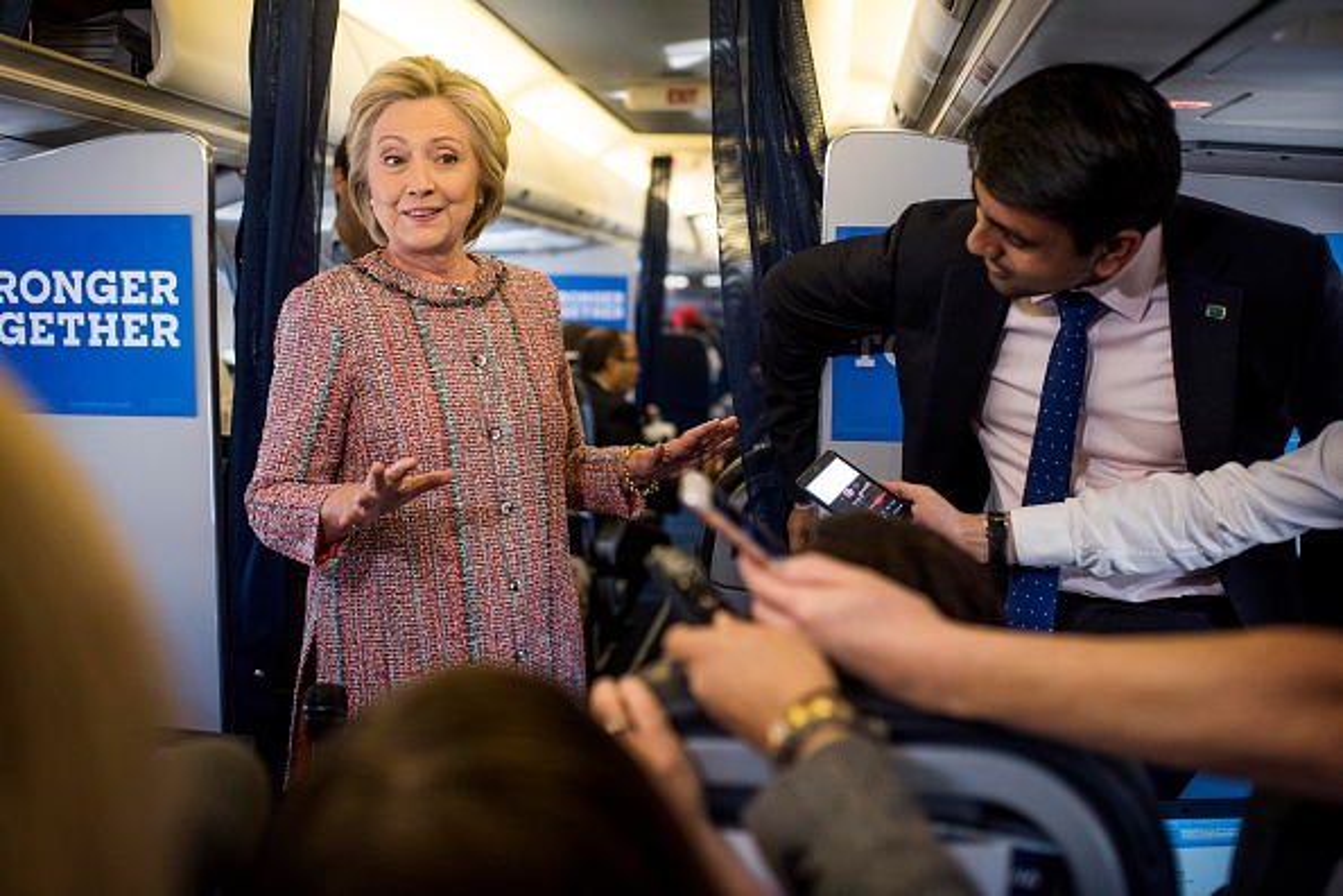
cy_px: 448
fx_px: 1306
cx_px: 672
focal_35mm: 35
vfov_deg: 37.9
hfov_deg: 54.4
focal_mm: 35
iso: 1600
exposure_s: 1/400
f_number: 2
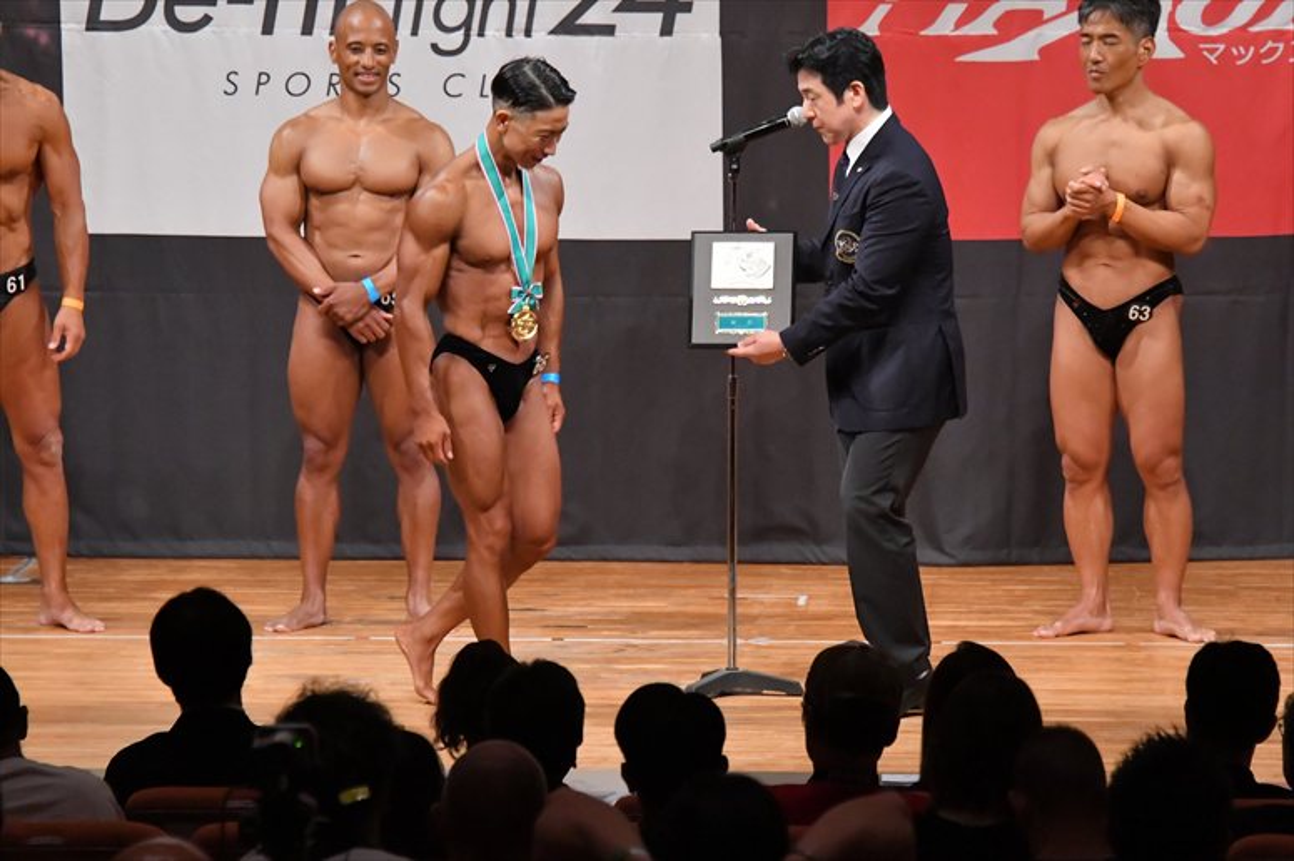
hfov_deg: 8.6
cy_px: 430
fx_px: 8623
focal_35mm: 240
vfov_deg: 5.7
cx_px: 647
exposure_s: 1/400
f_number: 5.6
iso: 8000
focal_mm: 160
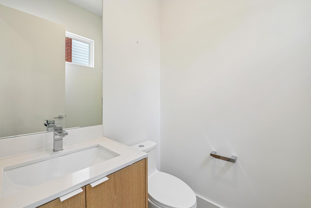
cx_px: 156
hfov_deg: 100.4
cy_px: 104
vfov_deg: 77.3
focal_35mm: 15
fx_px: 130
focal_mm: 15
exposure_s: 1/50
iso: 400
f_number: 8
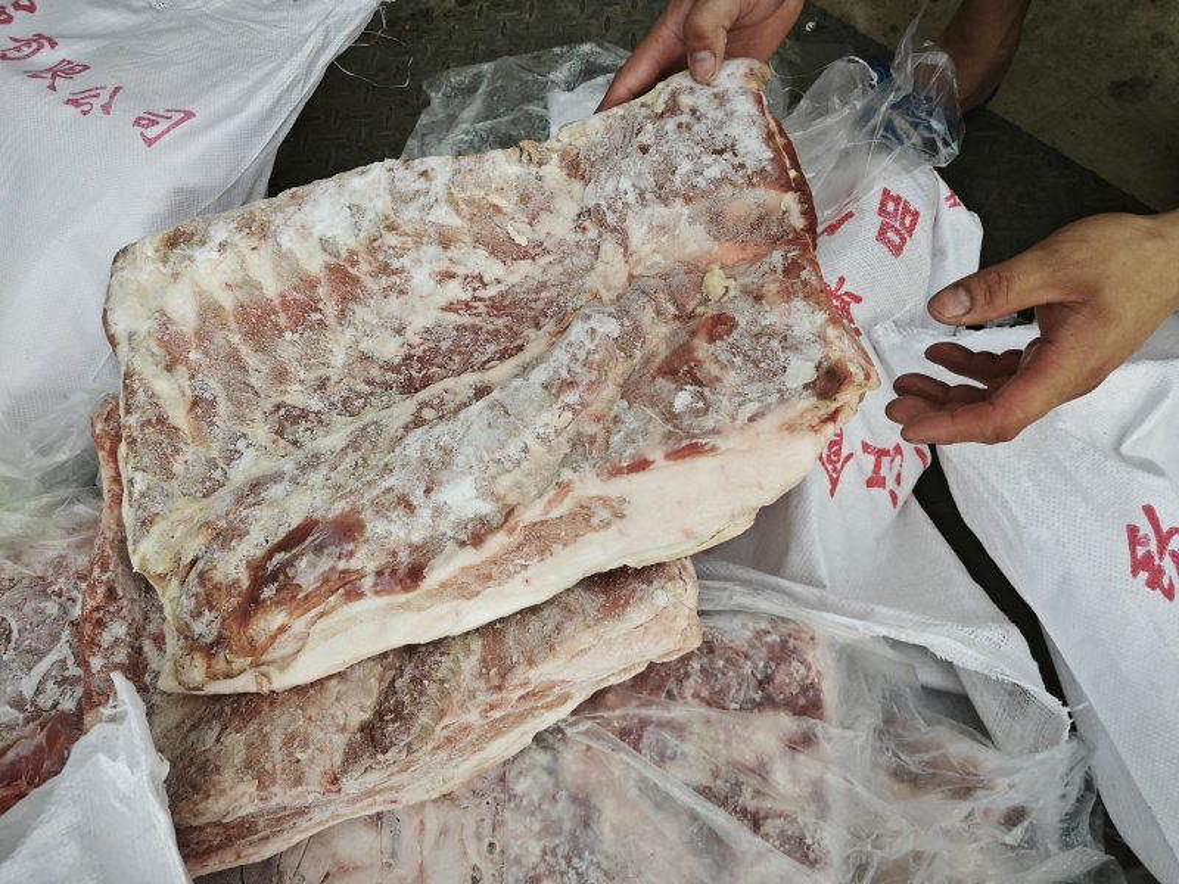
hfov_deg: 73.9
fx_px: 783
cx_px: 590
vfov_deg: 58.9
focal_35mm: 23
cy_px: 442
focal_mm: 5.43
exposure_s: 1/1691
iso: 250
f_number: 1.8
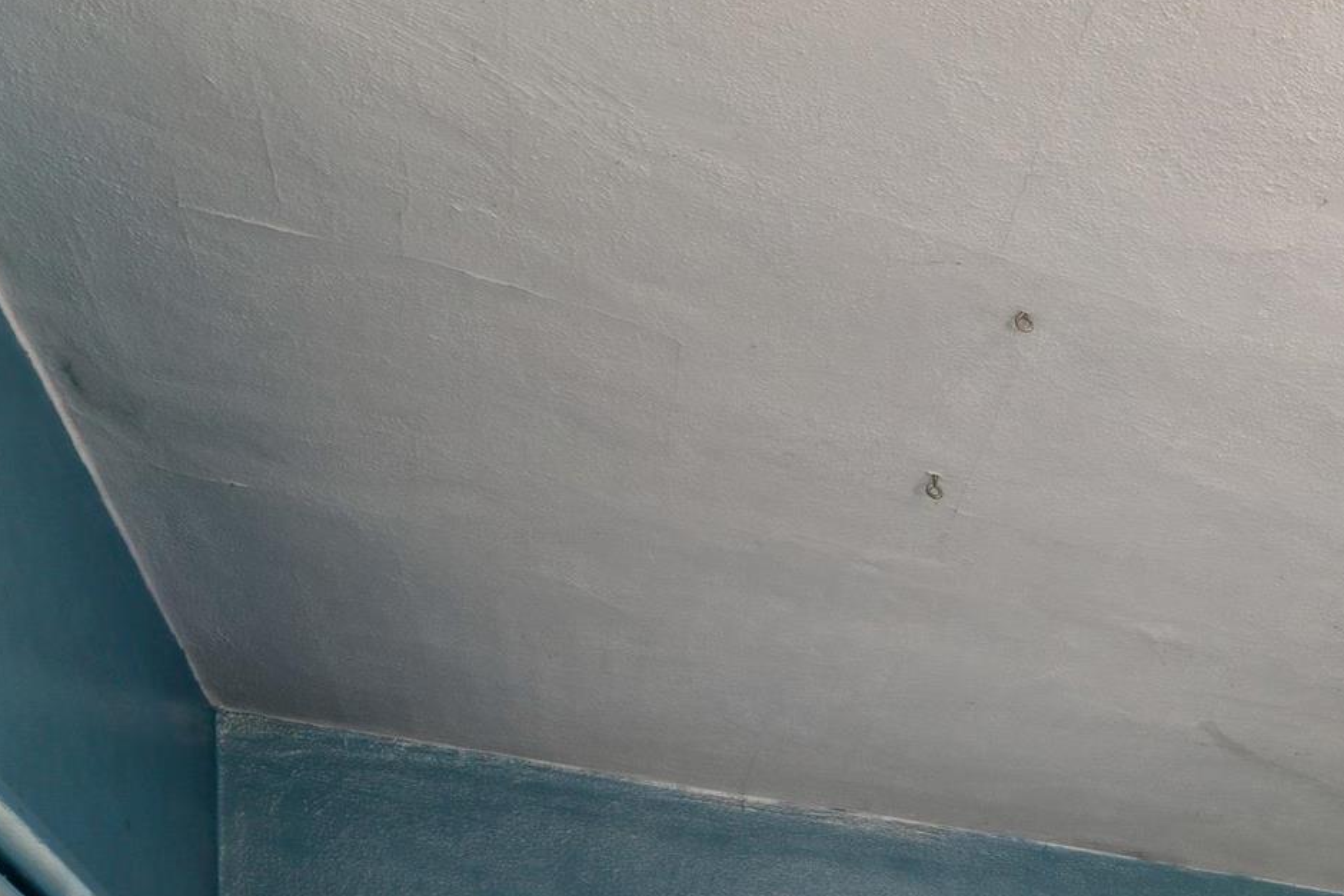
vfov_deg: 21.8
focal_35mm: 50
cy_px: 1386
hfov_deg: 25.1
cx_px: 2189
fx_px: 1878
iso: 400
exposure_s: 1/2
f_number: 13
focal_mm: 15.4
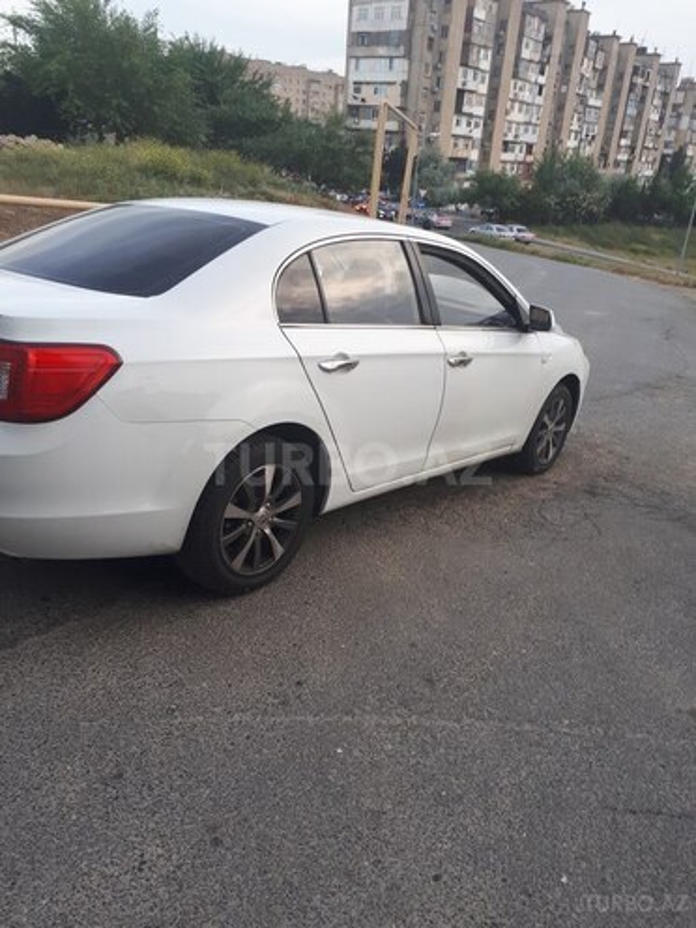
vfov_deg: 65.3
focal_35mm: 27
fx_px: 724
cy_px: 464
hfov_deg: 51.4
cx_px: 348
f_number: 1.9
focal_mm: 3.6
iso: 40
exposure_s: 1/50
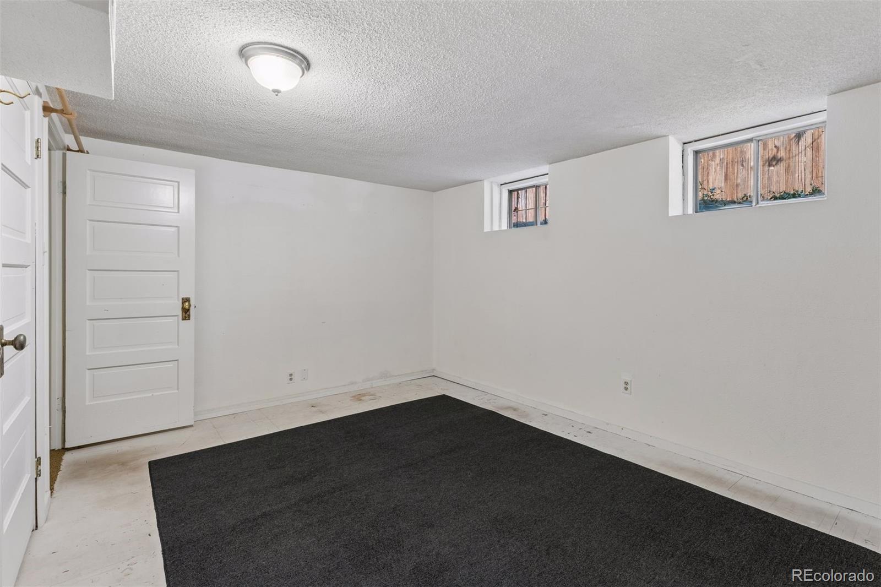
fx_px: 416
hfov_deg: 93.3
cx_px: 440
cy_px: 294
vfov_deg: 70.4
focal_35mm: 17
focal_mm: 17
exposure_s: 1/6
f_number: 9
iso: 400
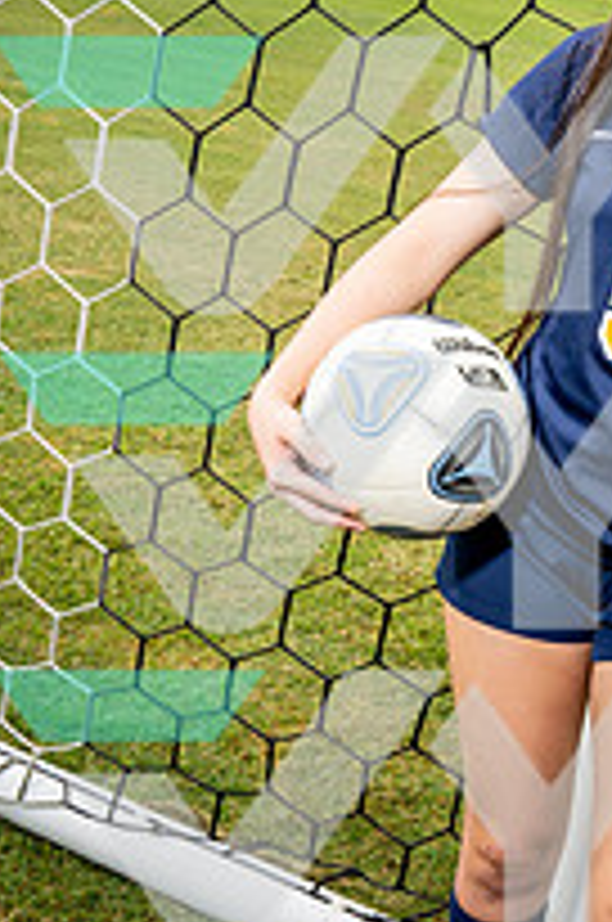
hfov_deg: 23.1
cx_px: 666
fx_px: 1407
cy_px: 495
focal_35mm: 55
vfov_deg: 36.3
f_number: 6.3
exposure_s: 1/250
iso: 100
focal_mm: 25
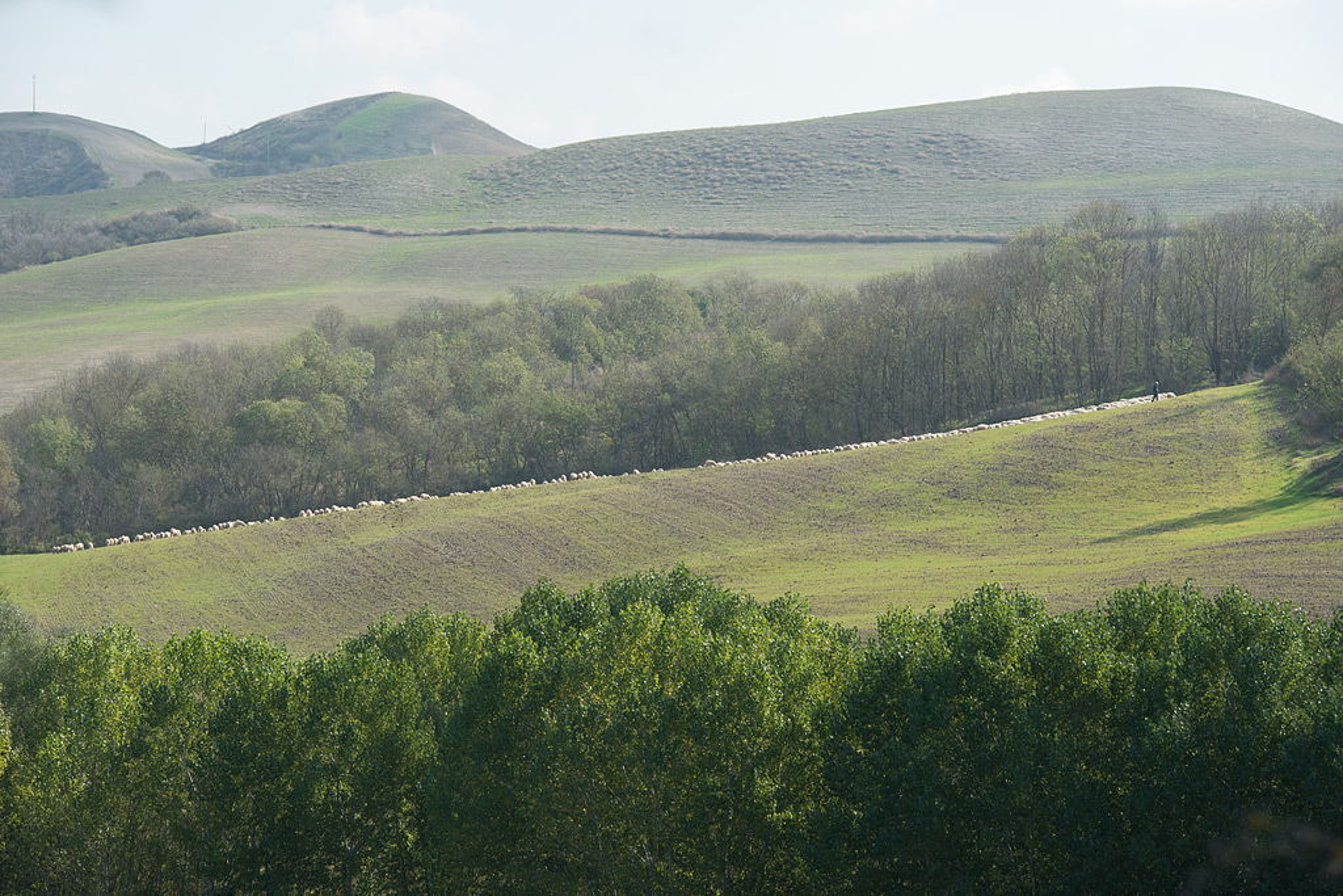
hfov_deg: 15.8
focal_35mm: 130
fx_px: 4850
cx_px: 672
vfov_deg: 10.6
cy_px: 448
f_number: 8
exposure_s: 1/160
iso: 110
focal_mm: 130
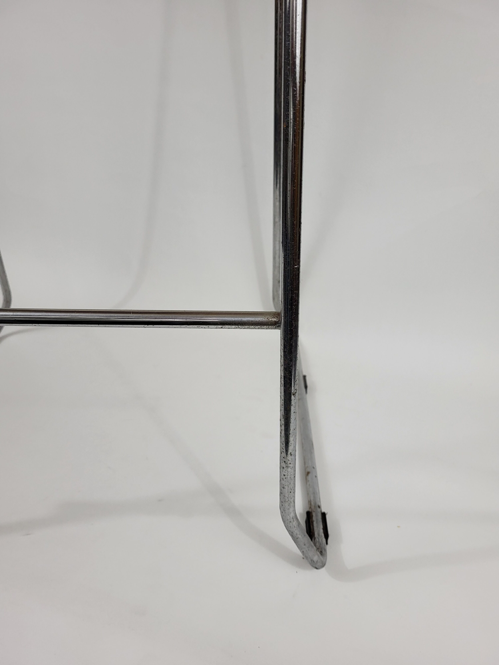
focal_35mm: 26
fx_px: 500
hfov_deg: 53.1
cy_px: 332
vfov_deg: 67.3
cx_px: 250
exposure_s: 1/100
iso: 250
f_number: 1.8
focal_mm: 5.4
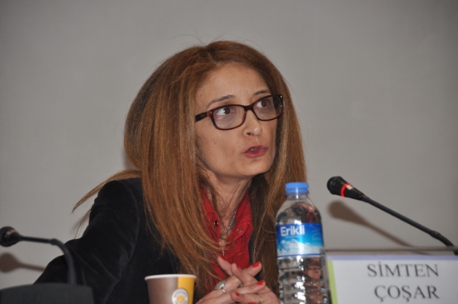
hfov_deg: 11.0
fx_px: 2382
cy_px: 152
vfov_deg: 7.3
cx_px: 229
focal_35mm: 188
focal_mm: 125
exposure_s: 1/60
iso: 320
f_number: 5.6
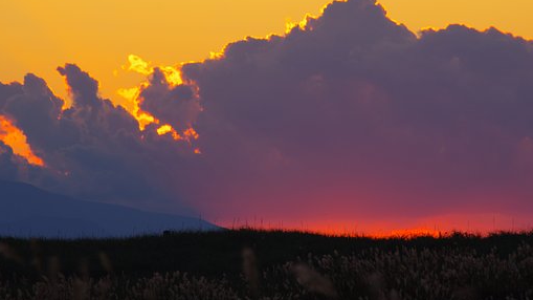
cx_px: 266
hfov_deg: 4.6
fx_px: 6683
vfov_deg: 2.6
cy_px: 130
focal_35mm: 473
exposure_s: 1/8
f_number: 10
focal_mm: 300
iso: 100
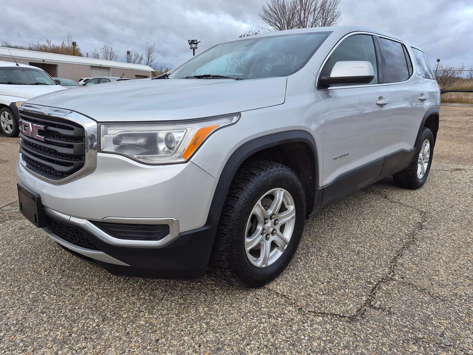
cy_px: 178
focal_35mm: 23
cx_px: 236
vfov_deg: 58.9
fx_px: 314
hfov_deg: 73.9
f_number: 1.8
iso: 50
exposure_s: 1/359
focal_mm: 5.4
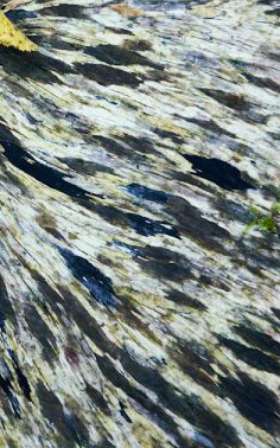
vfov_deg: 24.1
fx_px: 1039
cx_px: -43
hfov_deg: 14.9
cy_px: 117
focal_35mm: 85
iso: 800
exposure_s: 1/20
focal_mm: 35
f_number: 8
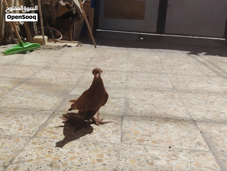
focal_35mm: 48
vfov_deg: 30.3
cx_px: 114
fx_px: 315
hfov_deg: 39.7
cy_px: 86
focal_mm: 5.25
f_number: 1.75
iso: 100
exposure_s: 1/1623
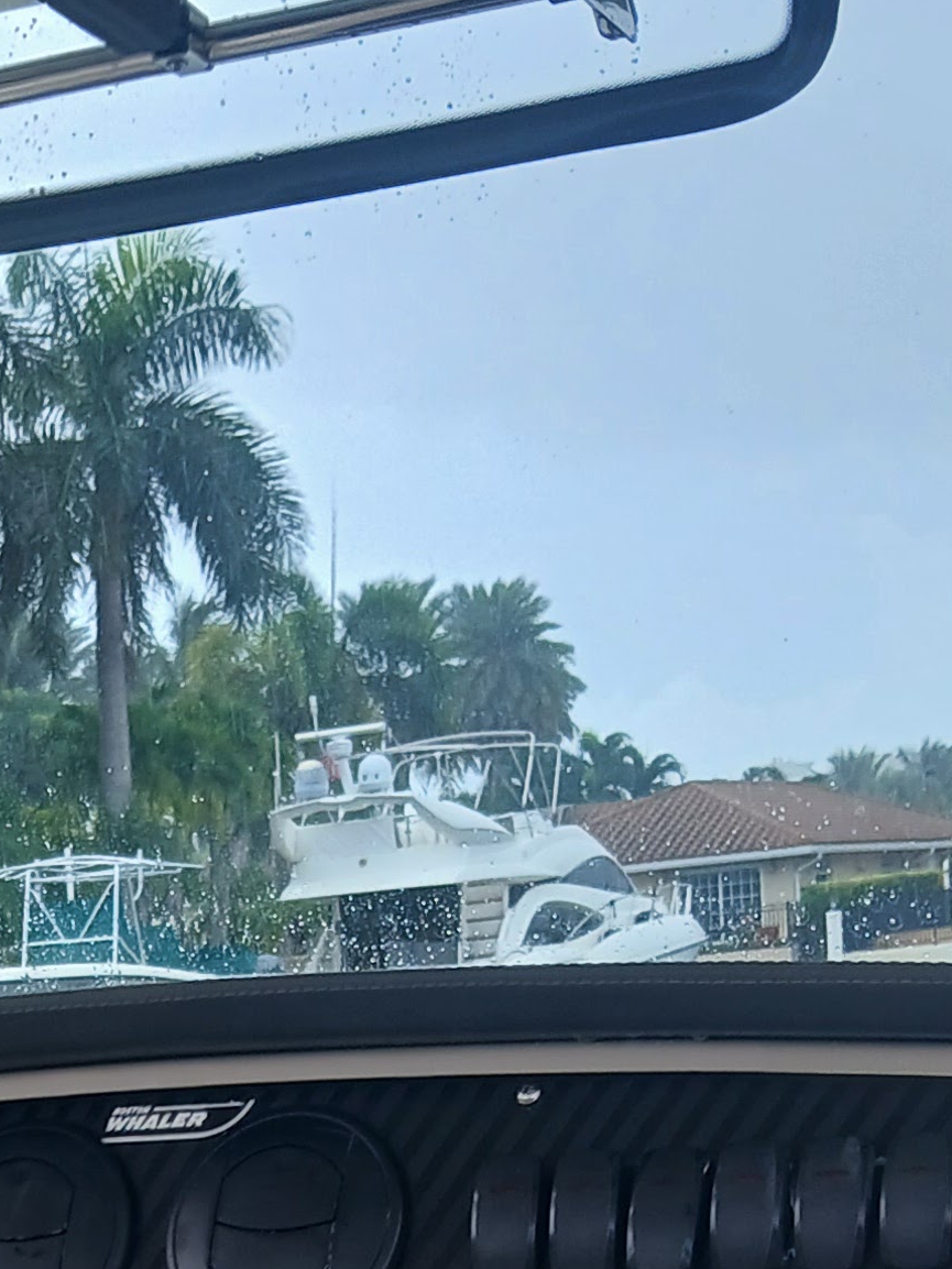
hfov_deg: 15.5
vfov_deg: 19.2
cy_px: 1782
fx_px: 3373
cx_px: -196
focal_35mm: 92
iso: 20
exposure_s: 1/217
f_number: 1.8
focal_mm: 3.98
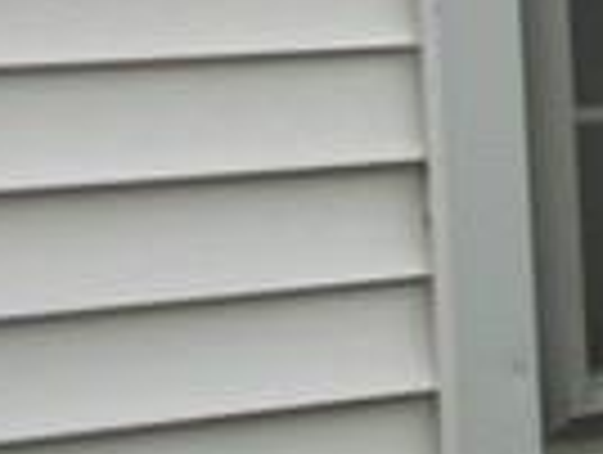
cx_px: 1197
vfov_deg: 6.0
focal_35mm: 244
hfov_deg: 7.8
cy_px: -301
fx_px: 4258
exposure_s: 1/80
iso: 80
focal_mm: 5.7
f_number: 8.8
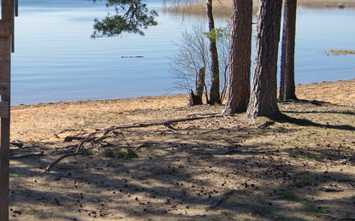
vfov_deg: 17.3
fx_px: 717
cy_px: 24
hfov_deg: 25.4
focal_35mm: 74
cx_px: -53
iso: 100
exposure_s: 1/250
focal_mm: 21
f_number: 8
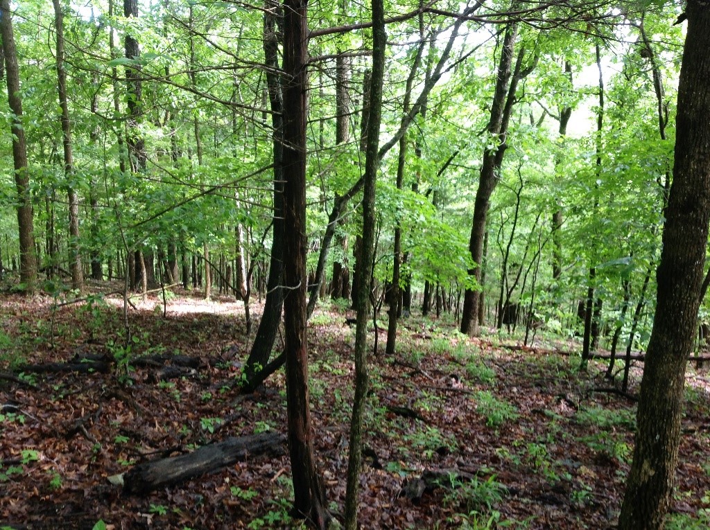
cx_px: 355
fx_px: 717
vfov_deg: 40.6
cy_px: 265
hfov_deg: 52.7
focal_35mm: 35
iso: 64
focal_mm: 4.28
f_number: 2.4
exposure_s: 1/60
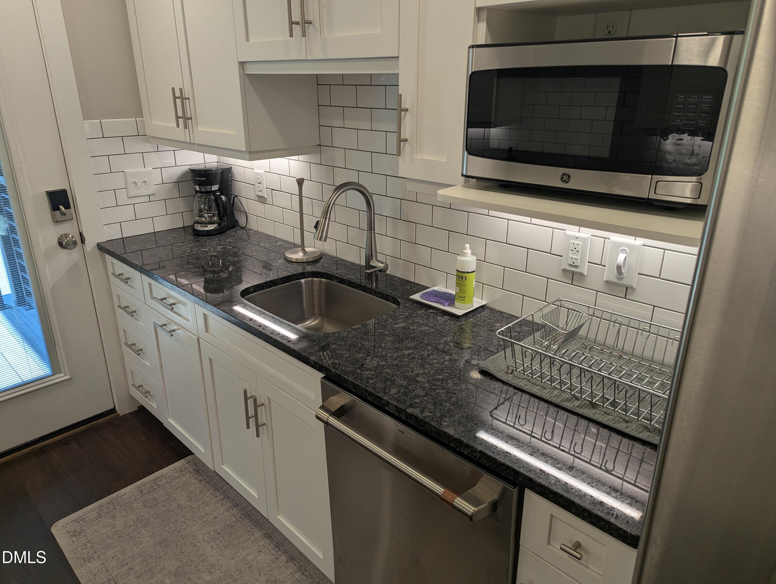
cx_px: 388
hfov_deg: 71.5
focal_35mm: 24
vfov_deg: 56.9
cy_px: 292
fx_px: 539
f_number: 1.85
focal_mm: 6.81
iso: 48
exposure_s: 1/120
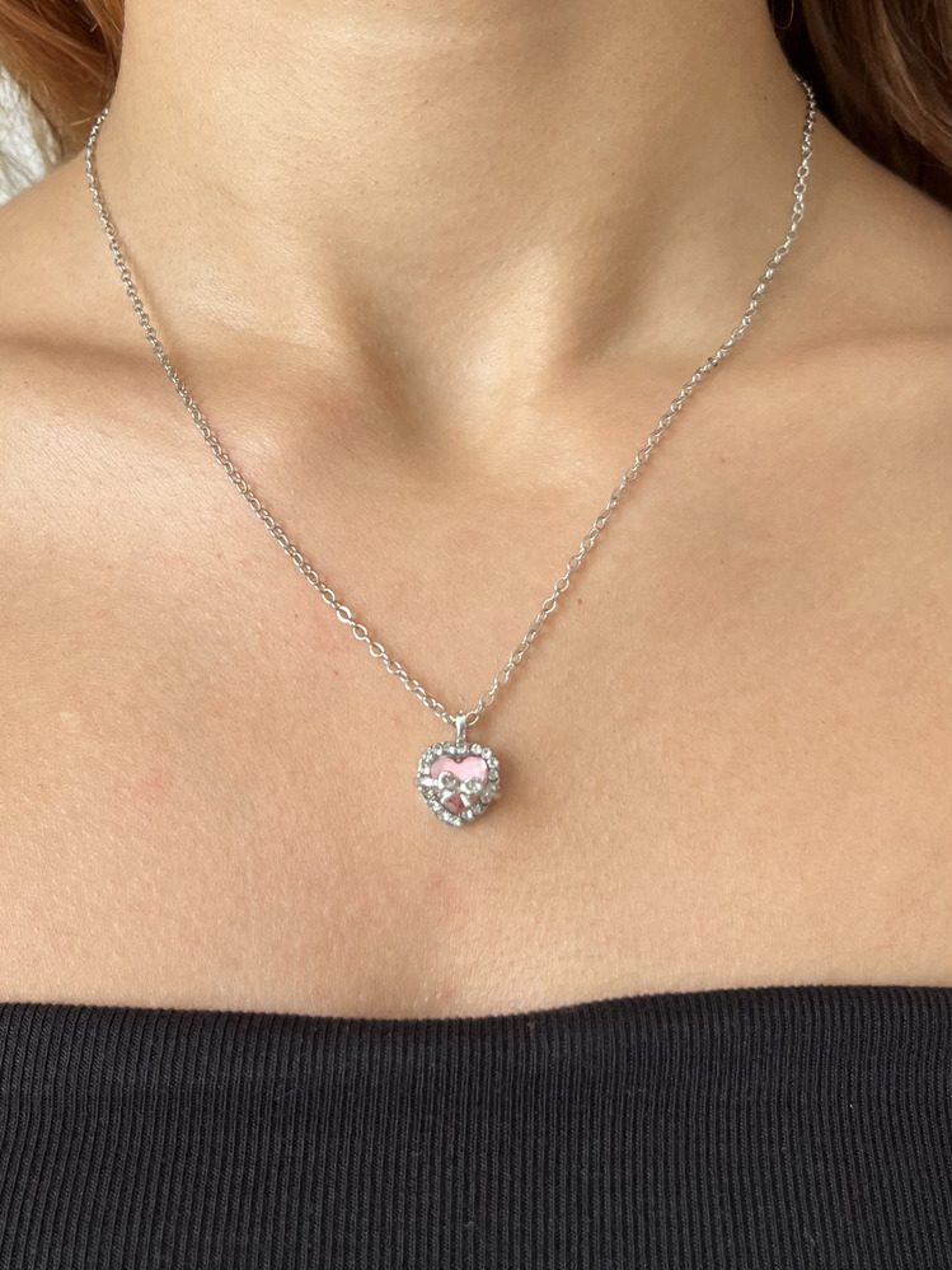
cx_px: 476
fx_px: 954
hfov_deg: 53.1
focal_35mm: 26
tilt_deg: -8.2
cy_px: 635
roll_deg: -2.4
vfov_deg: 67.3
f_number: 1.6
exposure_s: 1/122
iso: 80
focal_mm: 5.1
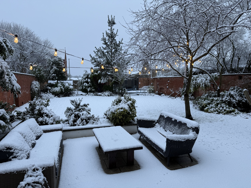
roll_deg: -0.3
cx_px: 126
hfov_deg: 71.6
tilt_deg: -4.3
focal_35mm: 24
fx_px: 174
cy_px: 94
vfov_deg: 56.8
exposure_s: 1/191
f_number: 1.78
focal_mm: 6.76
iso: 64
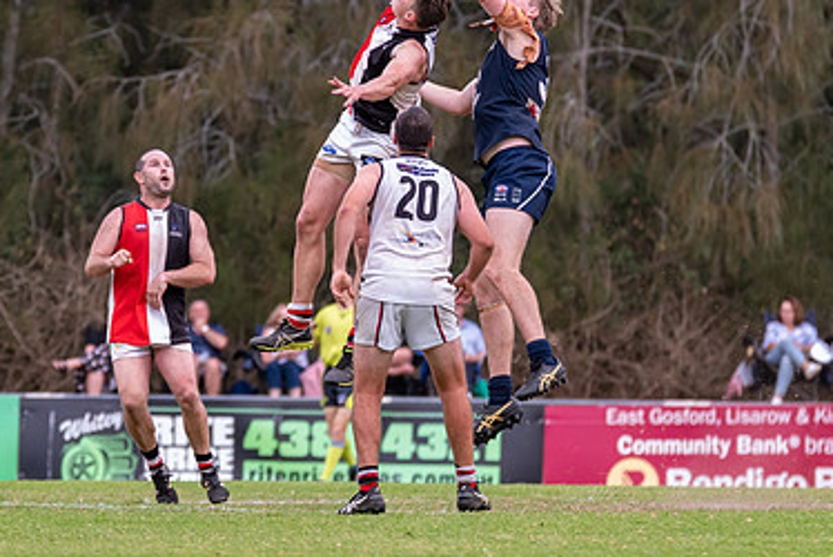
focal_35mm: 642
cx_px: 382
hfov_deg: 3.2
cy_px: 62
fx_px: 14866
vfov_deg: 2.1
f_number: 6.3
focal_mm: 320
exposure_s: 1/320
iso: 1250
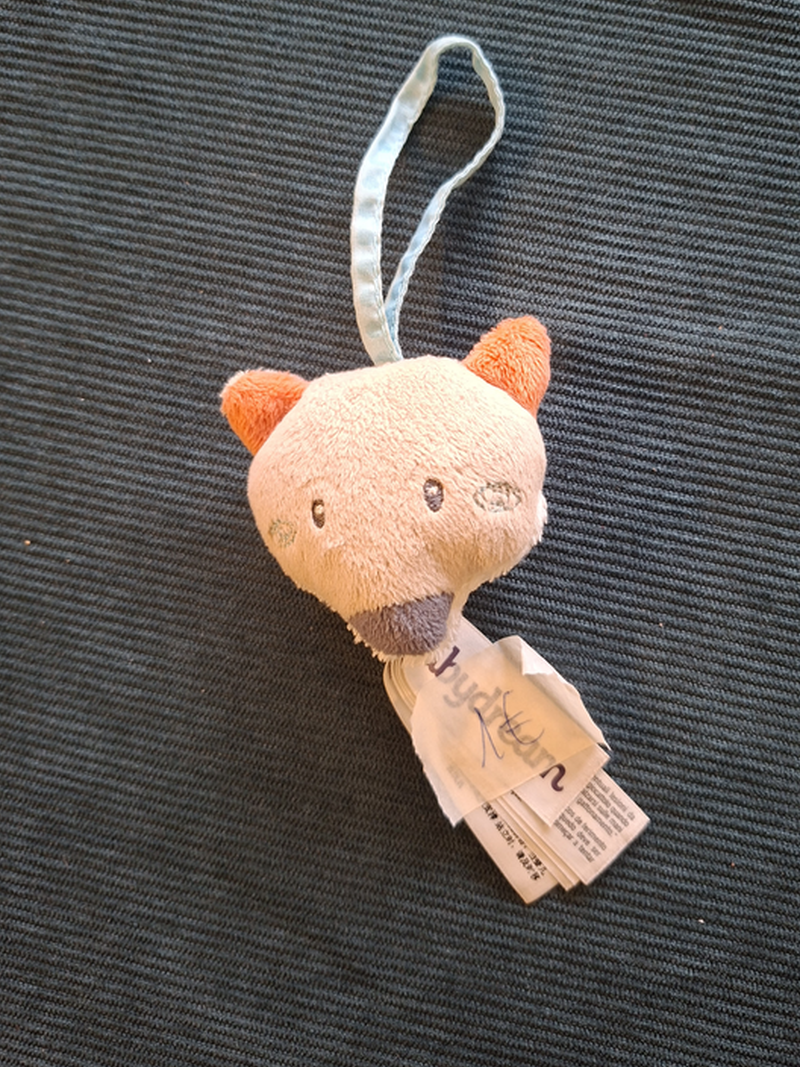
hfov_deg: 51.1
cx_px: 468
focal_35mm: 27
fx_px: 832
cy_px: 462
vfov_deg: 65.0
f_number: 1.8
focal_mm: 5.54
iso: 200
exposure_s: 1/50
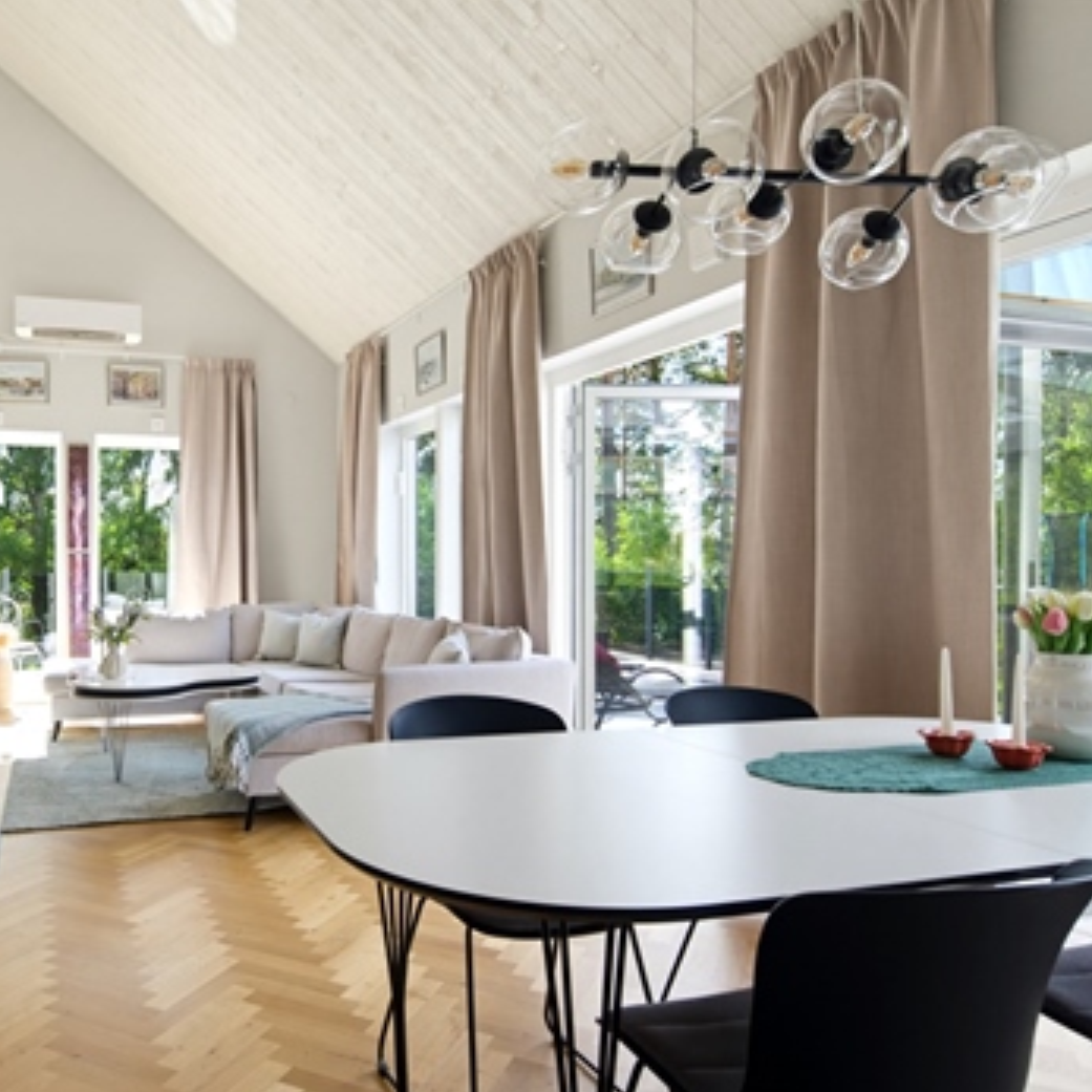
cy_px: 554
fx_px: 928
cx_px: 321
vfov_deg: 60.9
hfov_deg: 58.8
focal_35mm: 26
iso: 200
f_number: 8
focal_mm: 20
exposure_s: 1/20
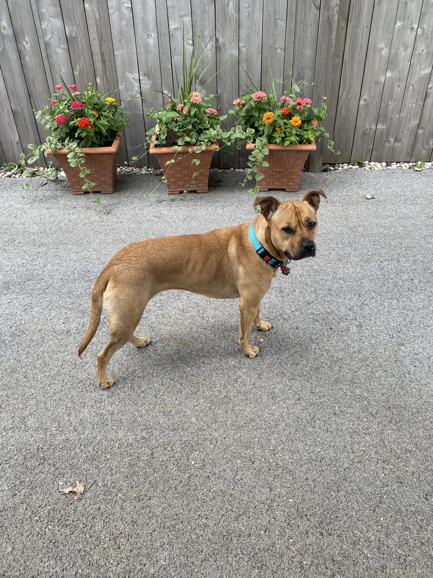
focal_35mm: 26
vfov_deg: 67.3
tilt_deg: -34.6
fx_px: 434
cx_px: 216
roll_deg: +1.8
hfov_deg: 53.1
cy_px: 289
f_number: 1.8
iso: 32
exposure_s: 1/317
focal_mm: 4.25
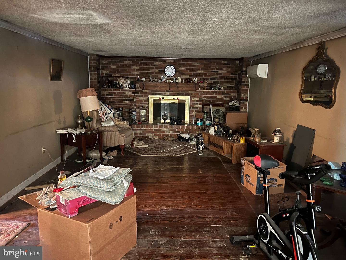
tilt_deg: -12.4
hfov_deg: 67.3
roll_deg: -0.9
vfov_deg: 53.1
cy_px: 130
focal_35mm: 26
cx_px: 173
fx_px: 260
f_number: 1.5
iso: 800
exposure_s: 1/9
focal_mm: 5.7
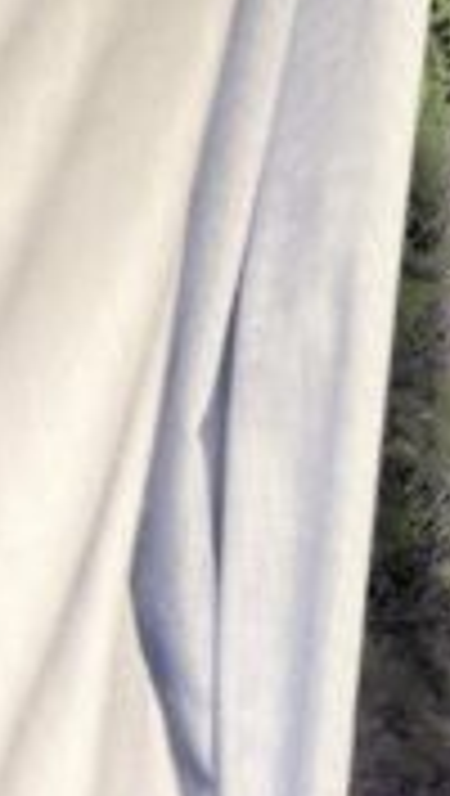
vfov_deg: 17.6
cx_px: 531
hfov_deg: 10.2
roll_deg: -10.2
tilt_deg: -3.2
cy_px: -45
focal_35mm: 118
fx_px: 2495
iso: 160
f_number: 1.78
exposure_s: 1/60
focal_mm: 6.76
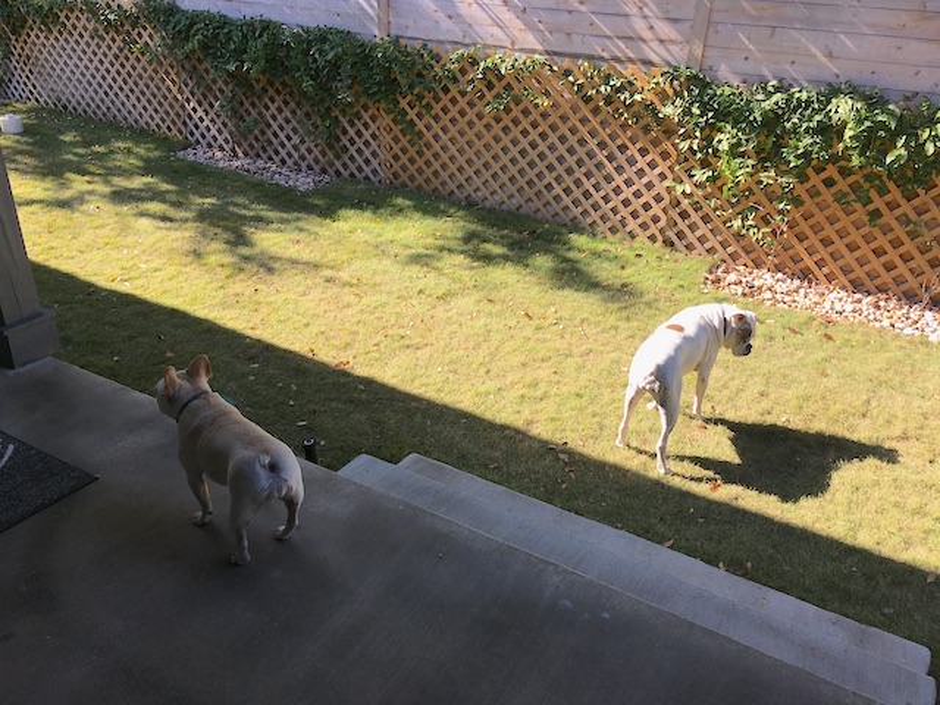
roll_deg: -1.8
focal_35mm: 29
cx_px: 470
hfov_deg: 61.7
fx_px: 787
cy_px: 352
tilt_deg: -28.9
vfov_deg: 48.2
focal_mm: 4.15
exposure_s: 1/450
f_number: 2.2
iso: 25
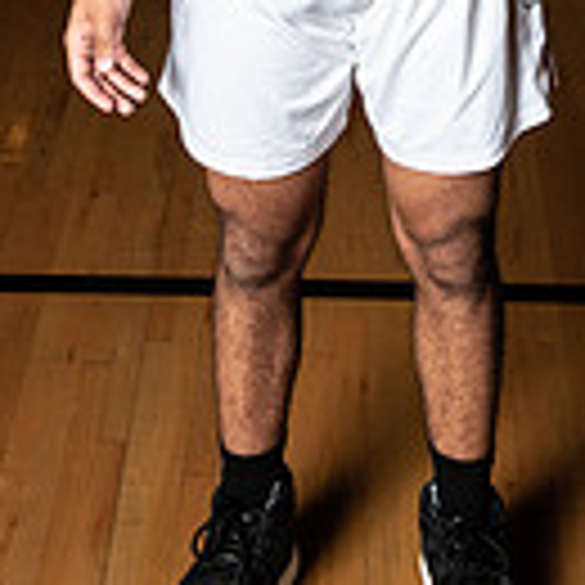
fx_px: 2696
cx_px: 360
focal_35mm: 141
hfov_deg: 12.4
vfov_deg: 11.6
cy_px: -410
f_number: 14
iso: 320
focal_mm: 48
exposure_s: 1/200
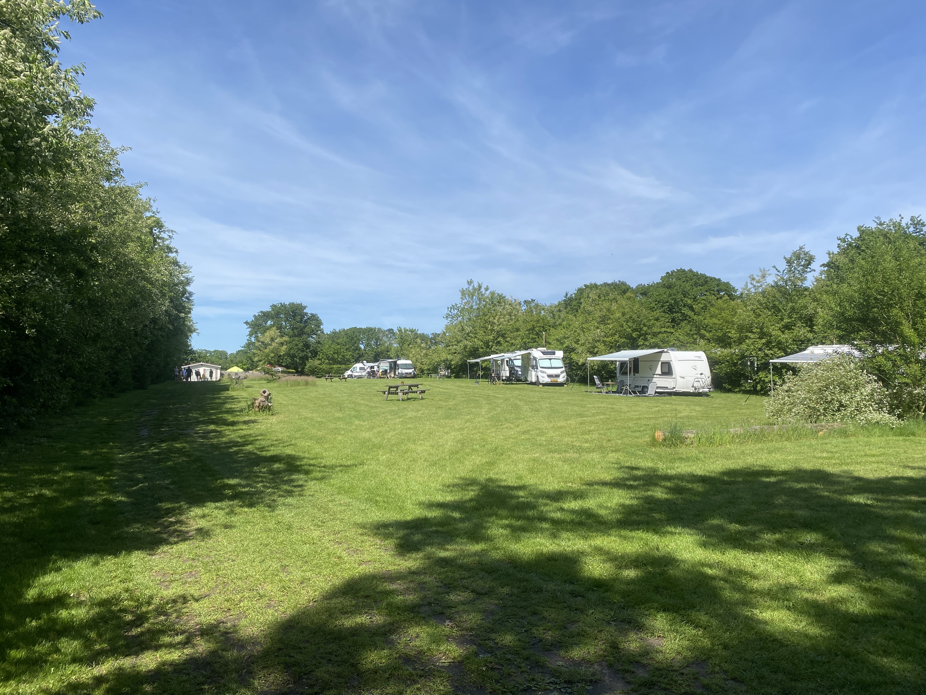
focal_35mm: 26
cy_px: 348
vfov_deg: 53.1
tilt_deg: +1.0
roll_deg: +0.2
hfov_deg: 67.3
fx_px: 696
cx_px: 463
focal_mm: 4.25
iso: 32
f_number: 1.8
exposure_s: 1/3040
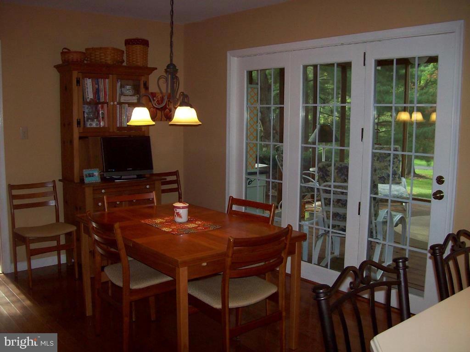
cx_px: 235
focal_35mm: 36
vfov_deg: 39.7
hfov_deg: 51.4
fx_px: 489
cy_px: 176
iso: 80
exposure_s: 1/64
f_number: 2.7
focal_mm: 6
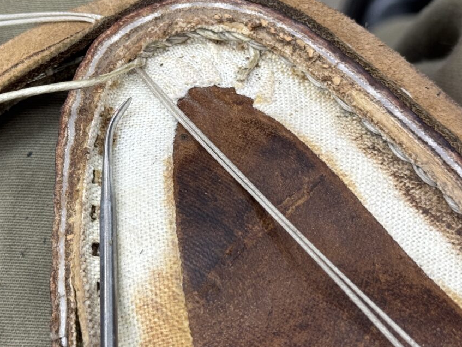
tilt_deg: -79.0
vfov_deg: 25.2
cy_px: 150
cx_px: 198
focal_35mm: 58
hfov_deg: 33.2
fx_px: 774
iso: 100
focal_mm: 6.76
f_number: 1.78
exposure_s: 1/60
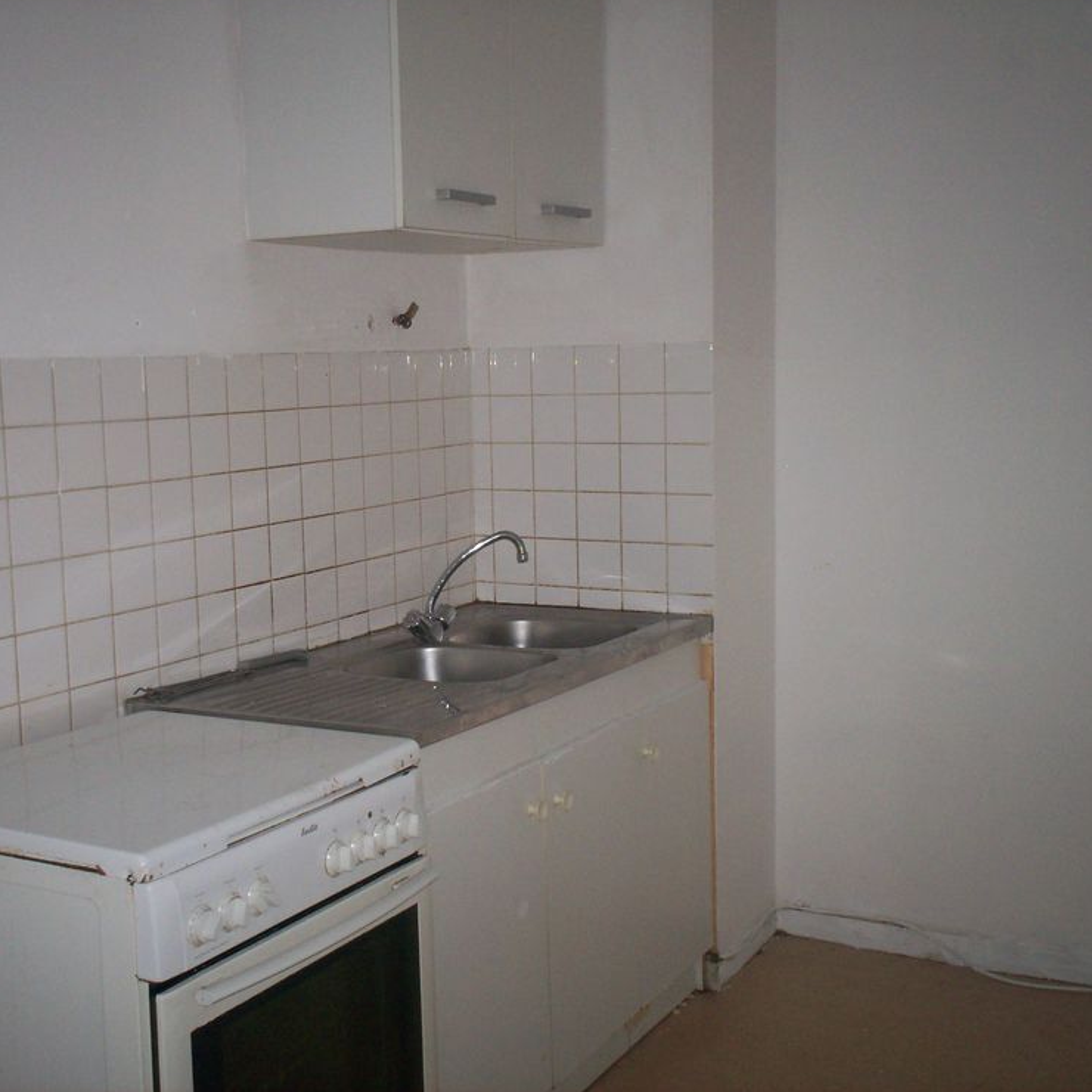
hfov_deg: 39.1
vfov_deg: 39.2
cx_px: 475
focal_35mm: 43
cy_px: 540
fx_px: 1535
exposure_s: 1/42.4
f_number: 4.5
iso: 140
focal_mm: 6
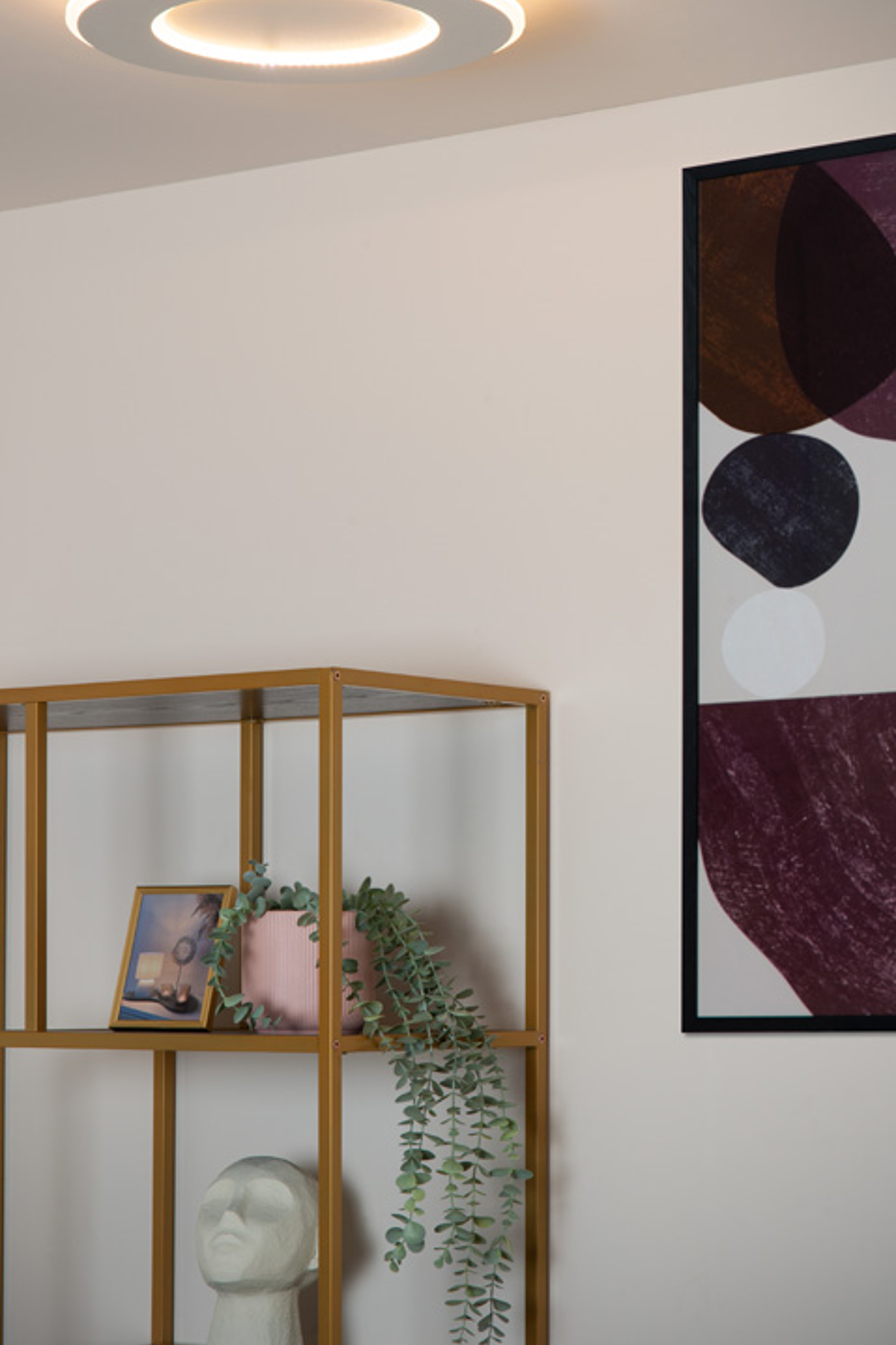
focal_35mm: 97
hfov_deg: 14.1
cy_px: 569
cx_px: 439
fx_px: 3623
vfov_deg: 21.0
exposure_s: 1/30
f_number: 11
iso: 125
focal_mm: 82
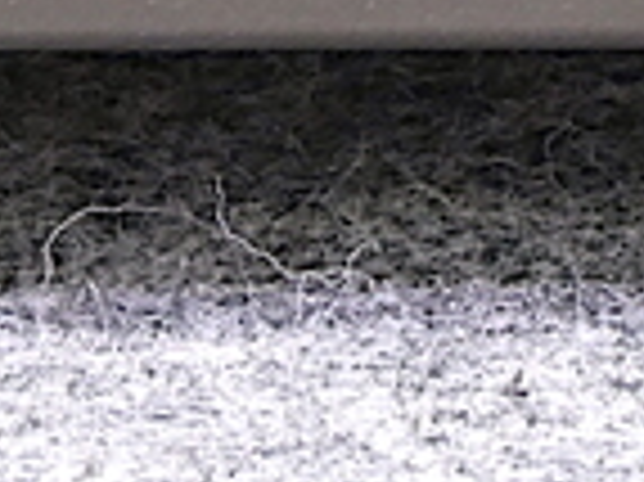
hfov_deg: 1.3
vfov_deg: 1.0
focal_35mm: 1552
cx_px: 216
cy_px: -1108
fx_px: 28849
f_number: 5.6
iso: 200
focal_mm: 41.4
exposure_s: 1/2
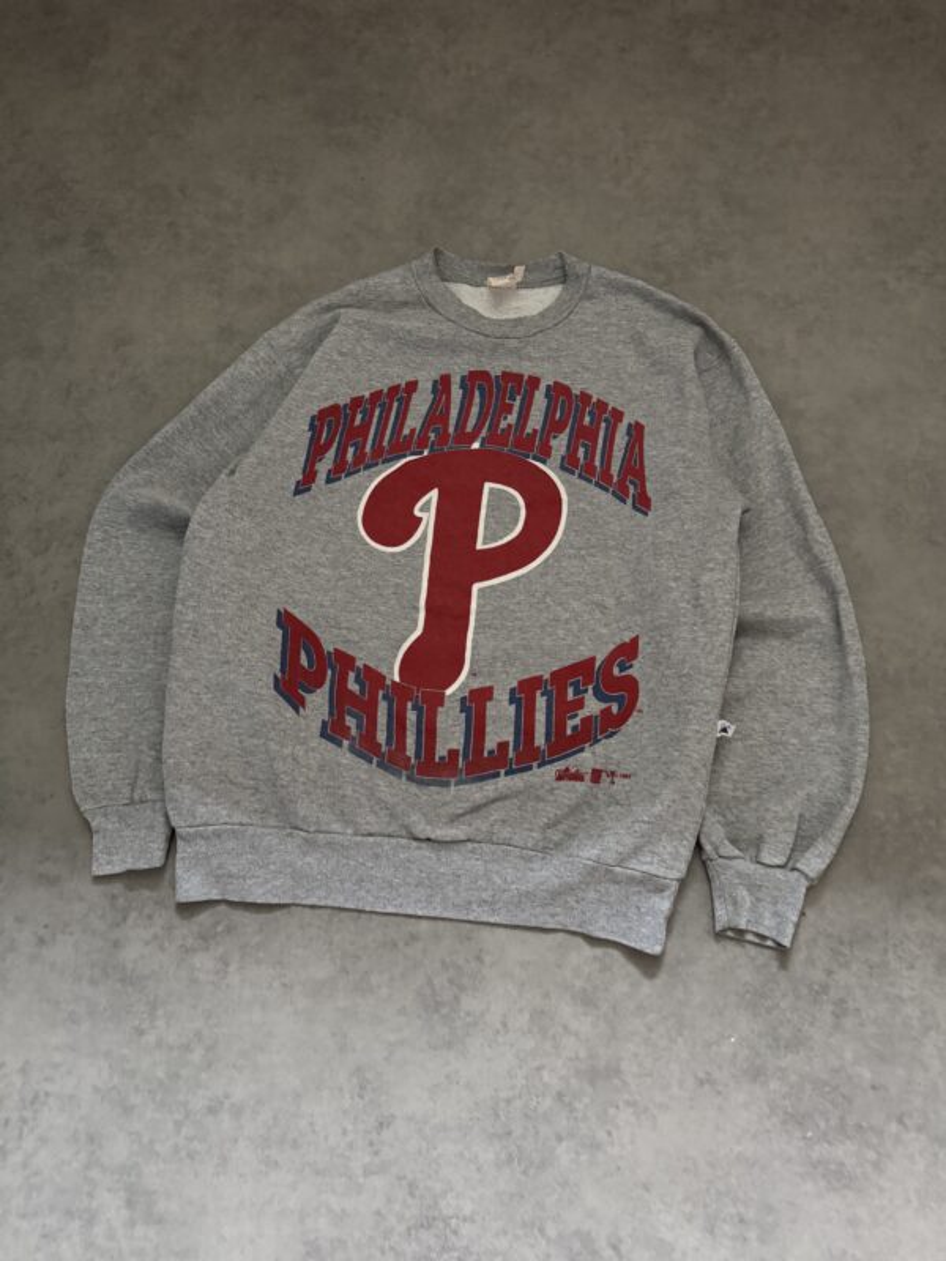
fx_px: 875
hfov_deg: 56.8
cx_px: 473
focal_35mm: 24
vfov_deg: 71.6
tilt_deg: -73.8
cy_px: 630
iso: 1000
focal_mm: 6.76
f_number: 1.78
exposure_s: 1/36
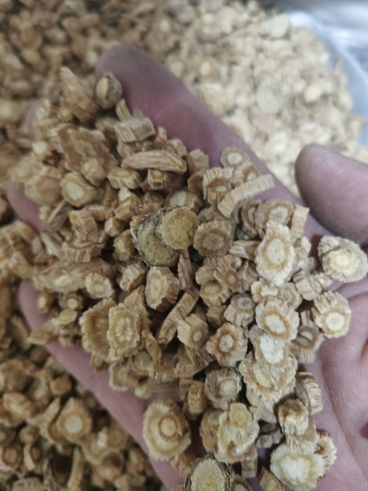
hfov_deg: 51.3
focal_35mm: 27
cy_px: 246
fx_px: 383
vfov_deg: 65.3
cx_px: 184
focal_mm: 5.58
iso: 500
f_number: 1.8
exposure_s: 1/22.5
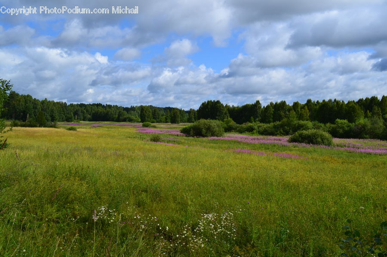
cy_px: 128
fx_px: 355
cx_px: 194
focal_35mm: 33
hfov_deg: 57.2
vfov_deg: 39.9
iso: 360
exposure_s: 1/500
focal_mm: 22
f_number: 11
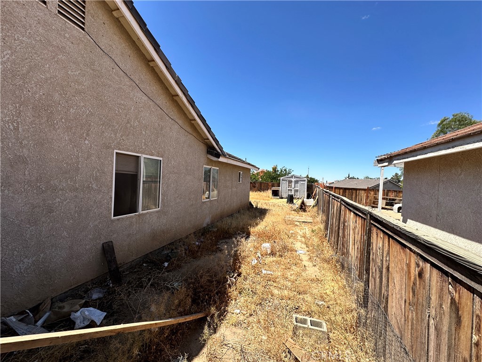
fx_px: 195
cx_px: 241
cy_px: 181
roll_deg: -2.6
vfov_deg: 85.7
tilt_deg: -0.6
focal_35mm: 14
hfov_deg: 102.1
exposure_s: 1/1715
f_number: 2.2
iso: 50
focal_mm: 2.22
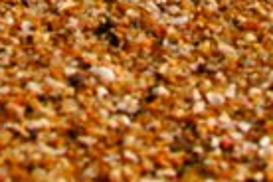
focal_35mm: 176
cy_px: -380
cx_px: 40
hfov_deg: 11.6
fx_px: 1335
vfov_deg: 6.9
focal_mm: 18
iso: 200
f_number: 8
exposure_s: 1/800
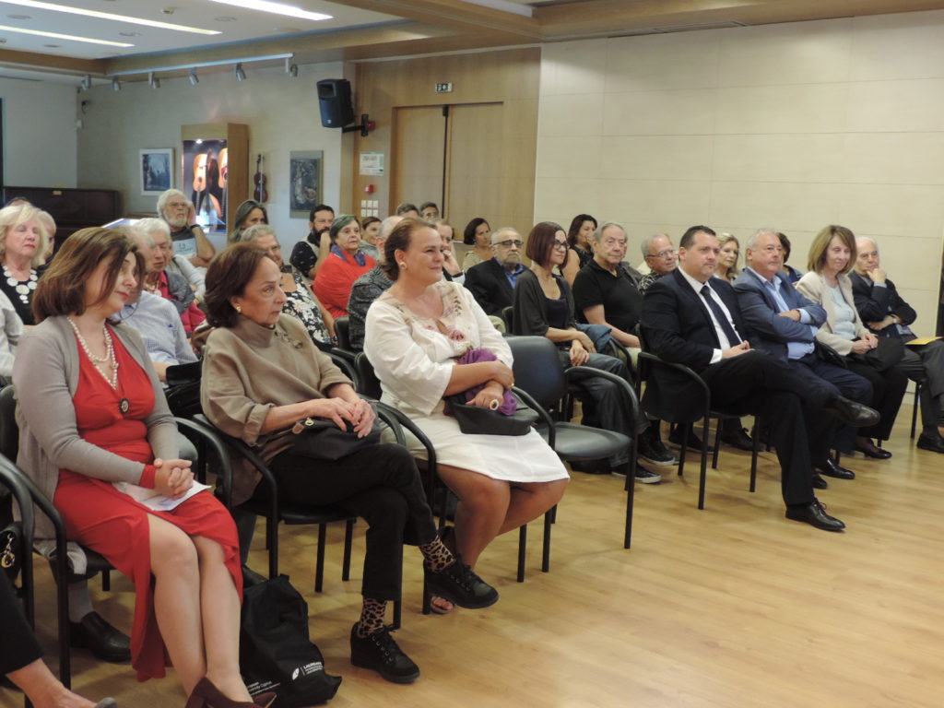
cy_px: 354
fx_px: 1091
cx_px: 472
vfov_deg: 36.0
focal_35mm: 40
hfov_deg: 46.8
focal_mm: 7.1
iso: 400
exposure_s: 1/13
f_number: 3.3
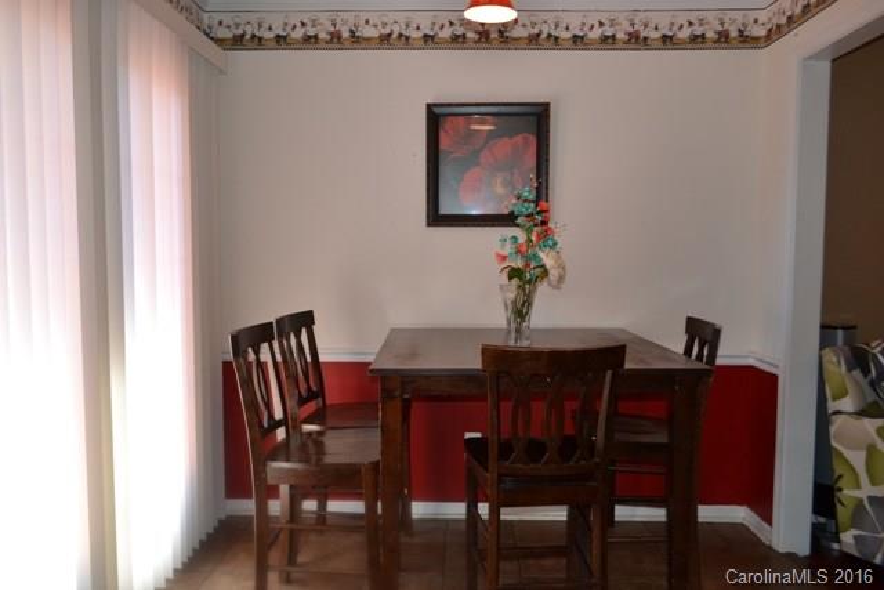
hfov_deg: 67.4
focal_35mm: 27
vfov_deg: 48.0
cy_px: 295
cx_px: 442
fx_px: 663
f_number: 4
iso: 360
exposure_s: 1/125
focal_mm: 18
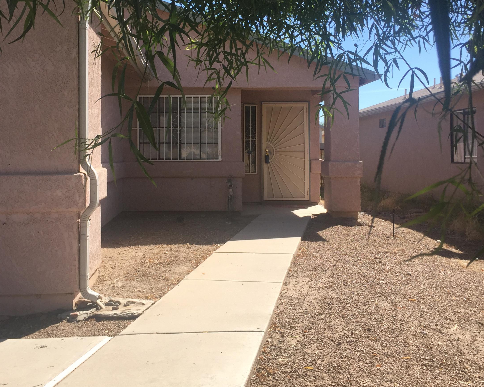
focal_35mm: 39
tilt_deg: +1.3
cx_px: 214
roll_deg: -0.8
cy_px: 147
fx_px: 559
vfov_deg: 38.0
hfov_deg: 46.8
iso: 32
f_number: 2.2
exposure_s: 1/1236
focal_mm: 4.15
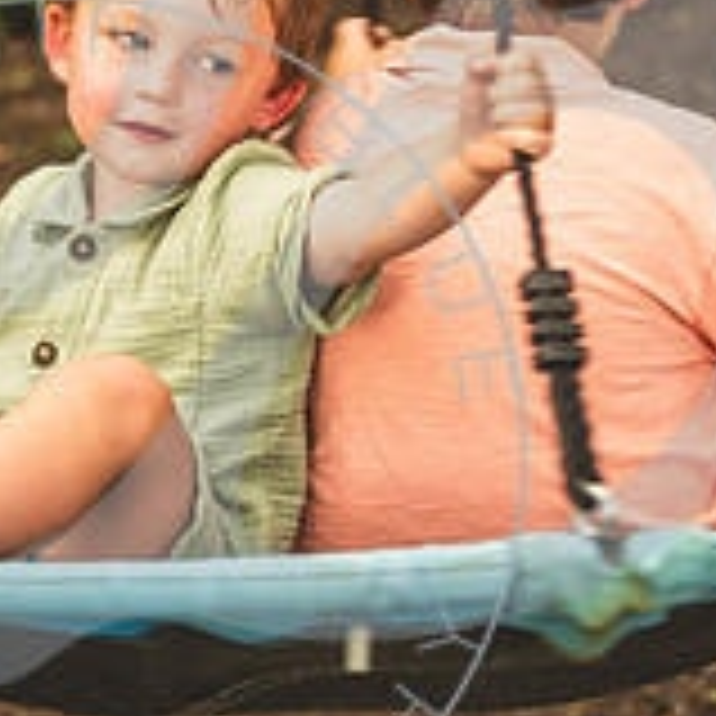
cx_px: 288
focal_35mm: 149
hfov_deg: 11.7
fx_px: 3487
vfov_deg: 11.7
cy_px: 79
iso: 250
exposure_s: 1/125
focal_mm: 48
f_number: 2.8
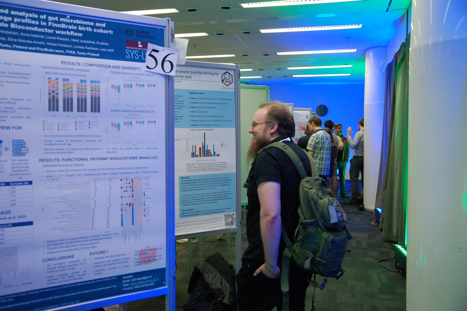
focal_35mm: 36
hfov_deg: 53.2
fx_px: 467
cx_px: 234
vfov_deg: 36.8
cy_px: 156
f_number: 4.5
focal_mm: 24
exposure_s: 1/125
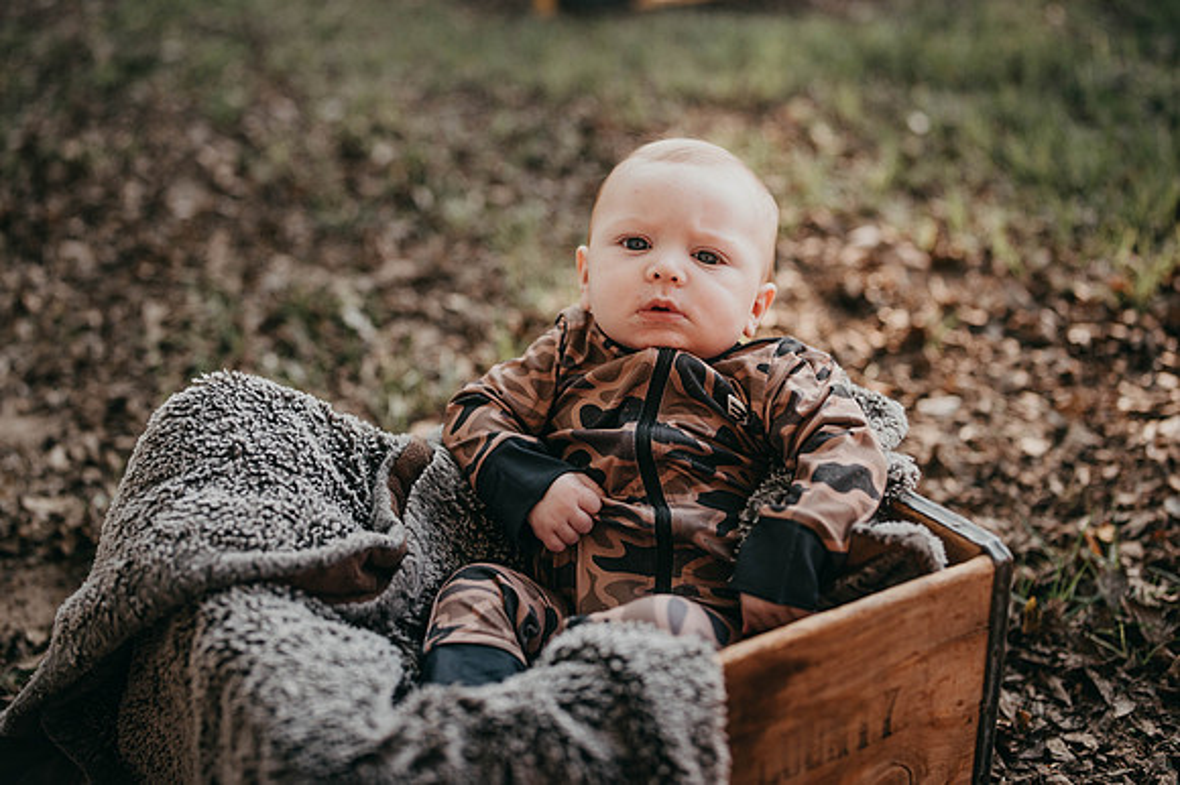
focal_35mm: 41
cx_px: 584
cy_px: 329
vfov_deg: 32.8
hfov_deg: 47.8
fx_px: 1330
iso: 64
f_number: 1.6
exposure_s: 1/1600
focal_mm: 35
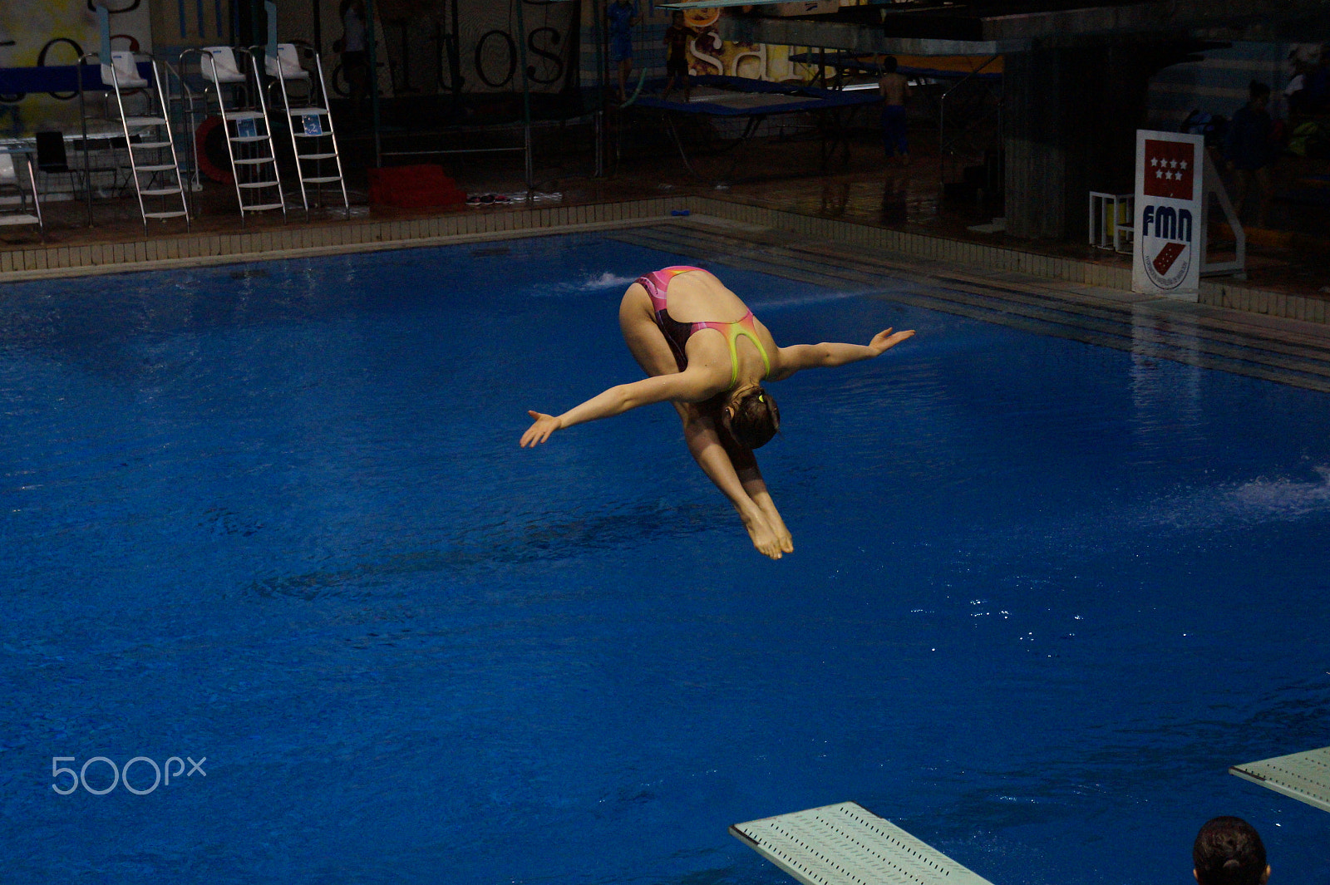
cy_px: 442
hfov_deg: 26.5
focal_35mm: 76
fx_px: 2825
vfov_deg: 17.8
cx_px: 665
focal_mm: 51
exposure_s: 1/500
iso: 3200
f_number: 5
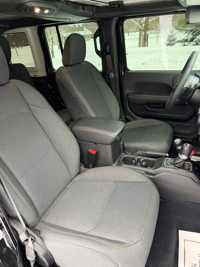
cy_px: 134
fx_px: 185
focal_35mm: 24
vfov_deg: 71.6
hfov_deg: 56.8
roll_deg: +4.9
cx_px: 100
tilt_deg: -27.9
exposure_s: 1/61
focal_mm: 6.76
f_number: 1.78
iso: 200
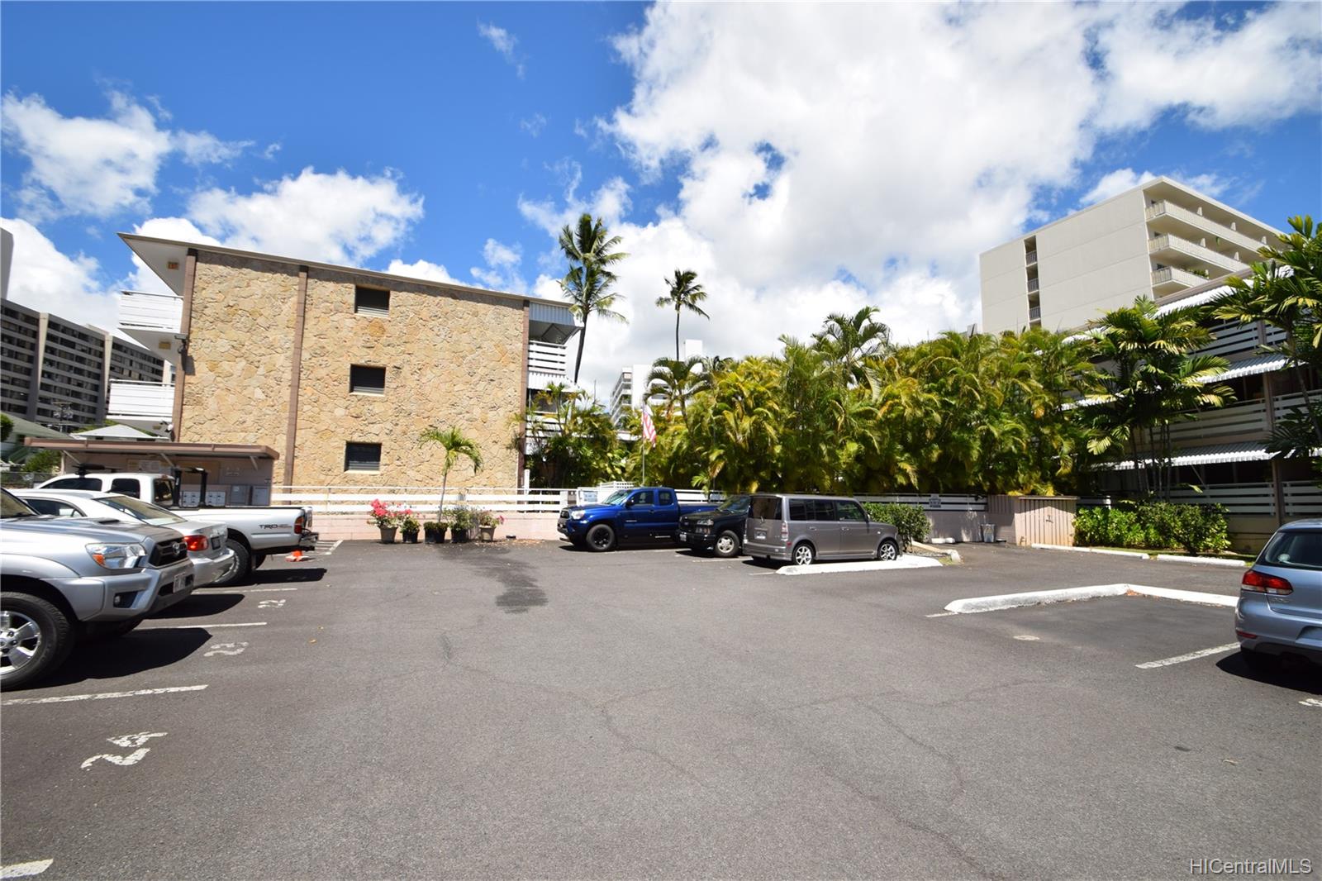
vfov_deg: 77.3
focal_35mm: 15
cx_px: 661
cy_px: 440
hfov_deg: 100.4
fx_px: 551
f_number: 11
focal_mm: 10
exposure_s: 1/200
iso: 100
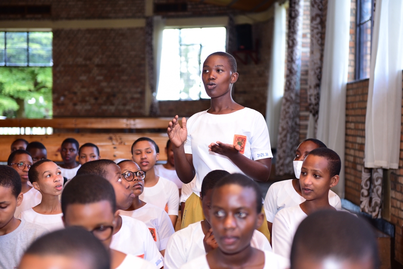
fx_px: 784
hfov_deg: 28.8
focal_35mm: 70
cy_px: 134
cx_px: 202
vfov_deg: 19.5
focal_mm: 70
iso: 800
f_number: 2.8
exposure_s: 1/125
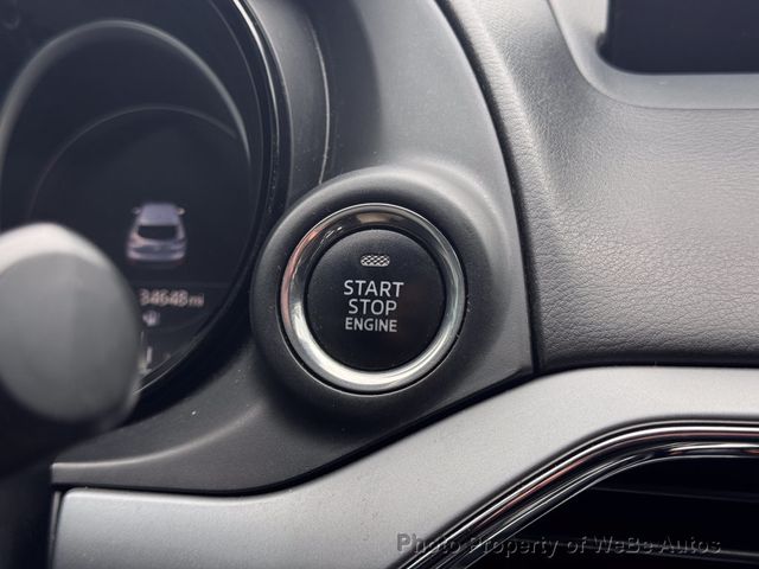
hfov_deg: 39.7
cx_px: 380
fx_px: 1052
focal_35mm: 48
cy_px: 284
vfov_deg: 30.3
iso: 64
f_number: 1.78
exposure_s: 1/308
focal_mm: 6.76
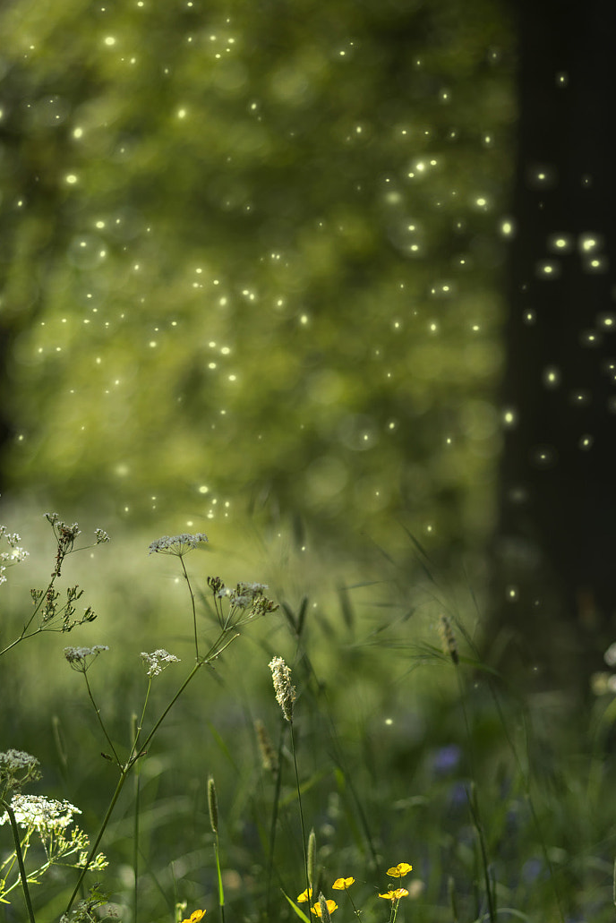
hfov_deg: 8.4
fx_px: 4181
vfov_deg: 12.6
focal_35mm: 163
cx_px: 271
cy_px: 659
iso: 500
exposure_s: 1/1600
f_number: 3
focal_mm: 105
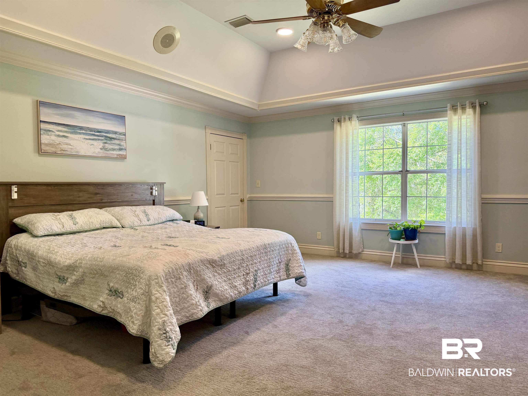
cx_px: 264
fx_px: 366
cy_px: 198
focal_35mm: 24
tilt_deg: -2.3
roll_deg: +0.1
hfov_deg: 71.6
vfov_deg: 56.8
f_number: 1.78
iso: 160
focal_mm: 6.76
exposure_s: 1/147
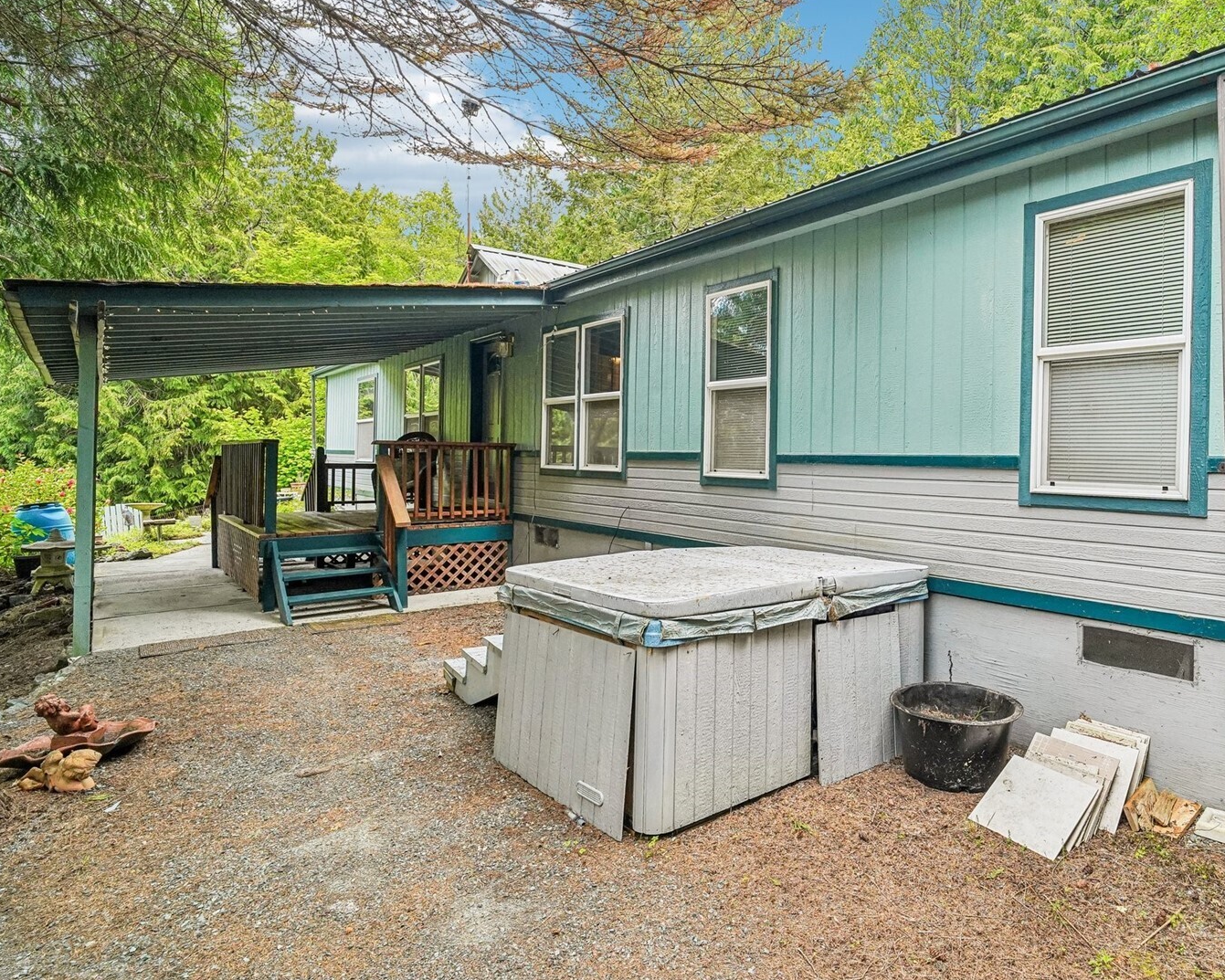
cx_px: 773
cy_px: 466
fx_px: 689
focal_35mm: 19
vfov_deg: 70.8
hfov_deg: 81.6
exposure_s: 1/200
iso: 1600
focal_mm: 16
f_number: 8
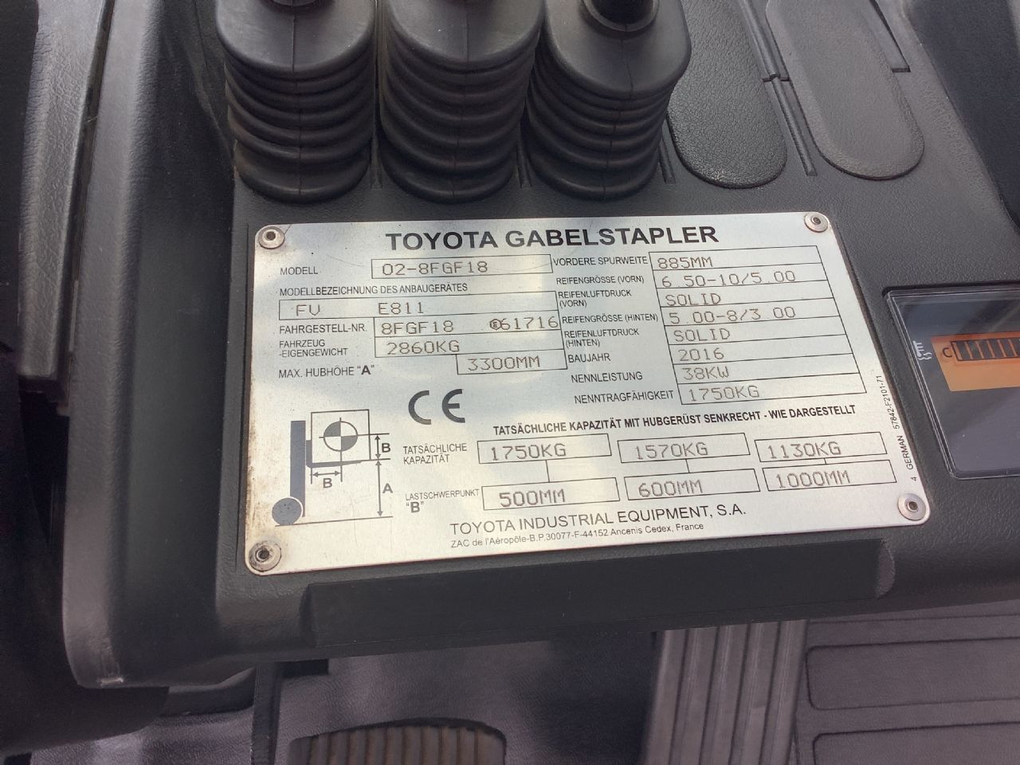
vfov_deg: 45.4
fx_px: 913
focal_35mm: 31
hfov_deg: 58.4
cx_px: 510
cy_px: 382
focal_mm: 3.3
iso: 25
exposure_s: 1/138
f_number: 2.4
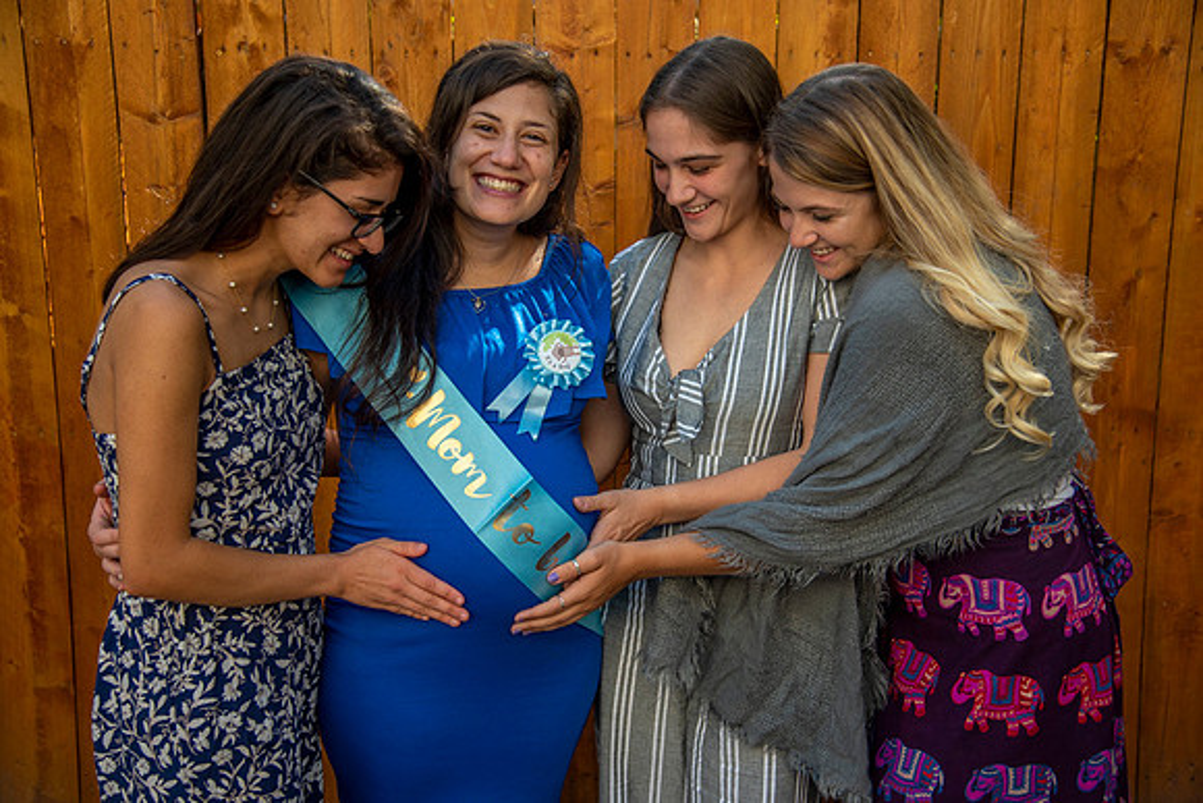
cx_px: 602
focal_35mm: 46
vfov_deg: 29.3
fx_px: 1537
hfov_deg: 42.7
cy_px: 402
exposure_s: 1/320
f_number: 4
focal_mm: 46
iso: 125
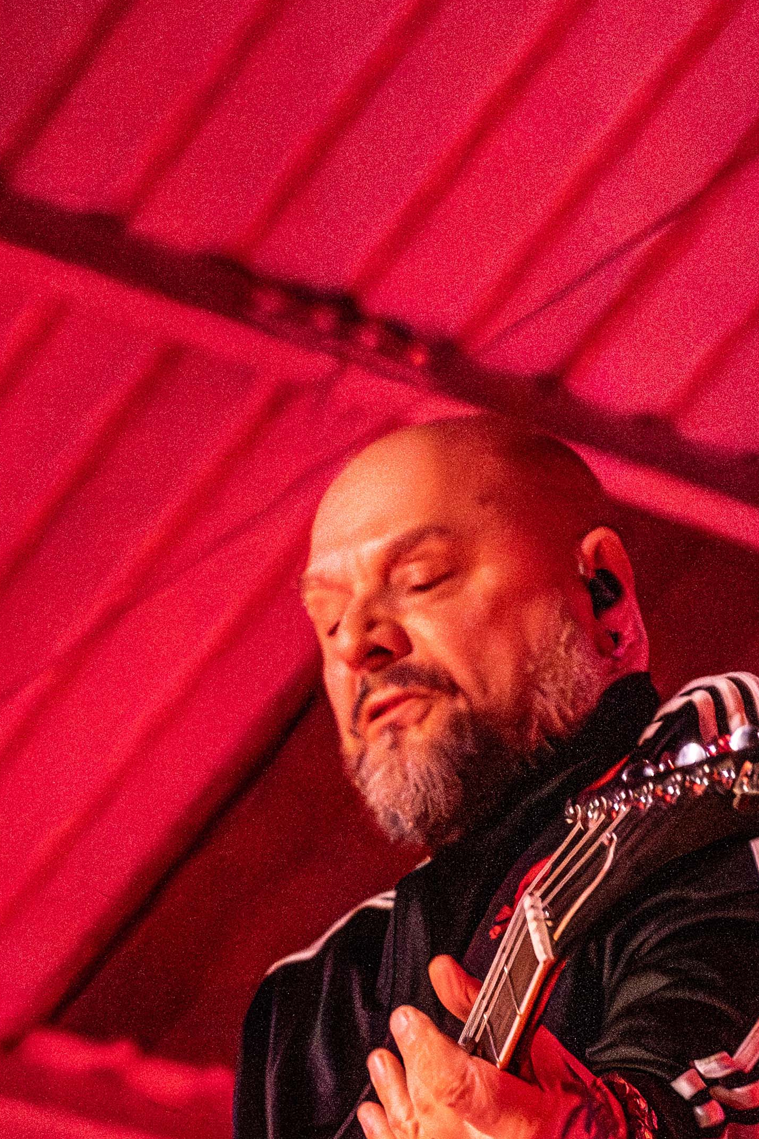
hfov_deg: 8.3
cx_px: 357
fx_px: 5219
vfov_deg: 11.8
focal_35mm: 165
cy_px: 1783
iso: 16000
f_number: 2.8
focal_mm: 43
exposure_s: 1/400
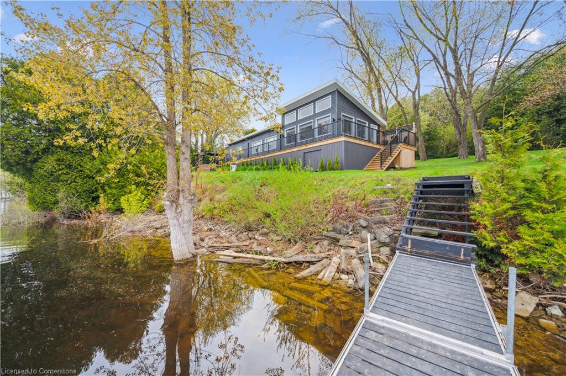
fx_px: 220
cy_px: 188
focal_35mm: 14
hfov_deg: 104.3
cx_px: 283
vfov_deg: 81.1
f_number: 7.1
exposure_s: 1/200
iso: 100
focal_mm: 14
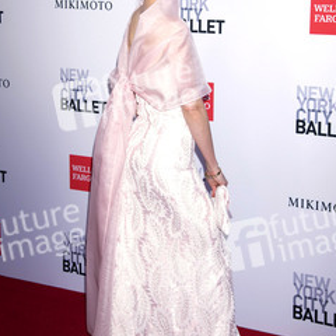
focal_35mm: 65
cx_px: 165
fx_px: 714
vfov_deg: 26.5
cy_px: 168
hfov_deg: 26.5
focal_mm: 46
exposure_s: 1/200
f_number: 5.6
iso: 640
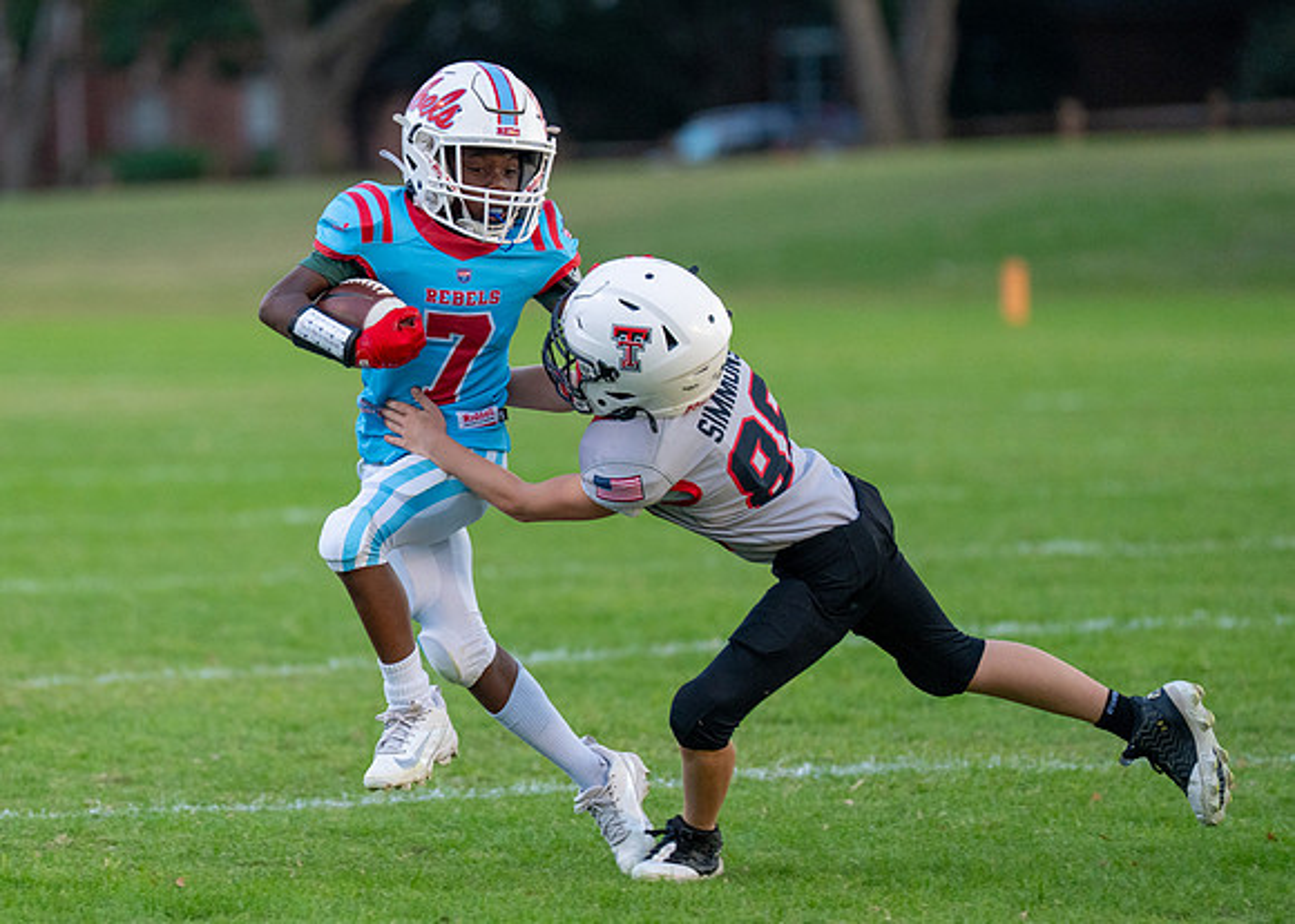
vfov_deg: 4.5
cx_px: 374
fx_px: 11832
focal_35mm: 322
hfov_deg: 6.3
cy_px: 505
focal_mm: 200
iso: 1000
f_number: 2.8
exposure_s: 1/1250
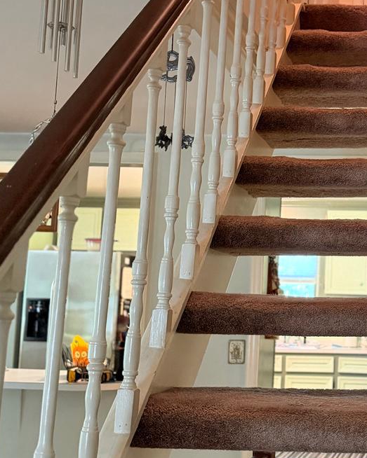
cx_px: 376
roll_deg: -1.5
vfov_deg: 34.2
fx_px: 747
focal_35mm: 55
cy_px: 230
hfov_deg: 26.0
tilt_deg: +6.6
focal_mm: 6.76
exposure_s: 1/60
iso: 800
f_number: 1.78
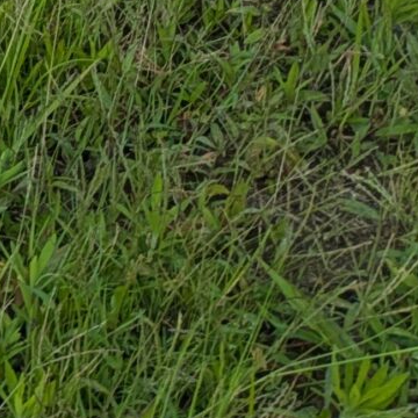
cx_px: -682
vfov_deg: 10.4
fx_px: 2145
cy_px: -382
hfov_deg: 9.5
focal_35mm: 157
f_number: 1.89
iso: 42
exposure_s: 1/613
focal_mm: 5.43
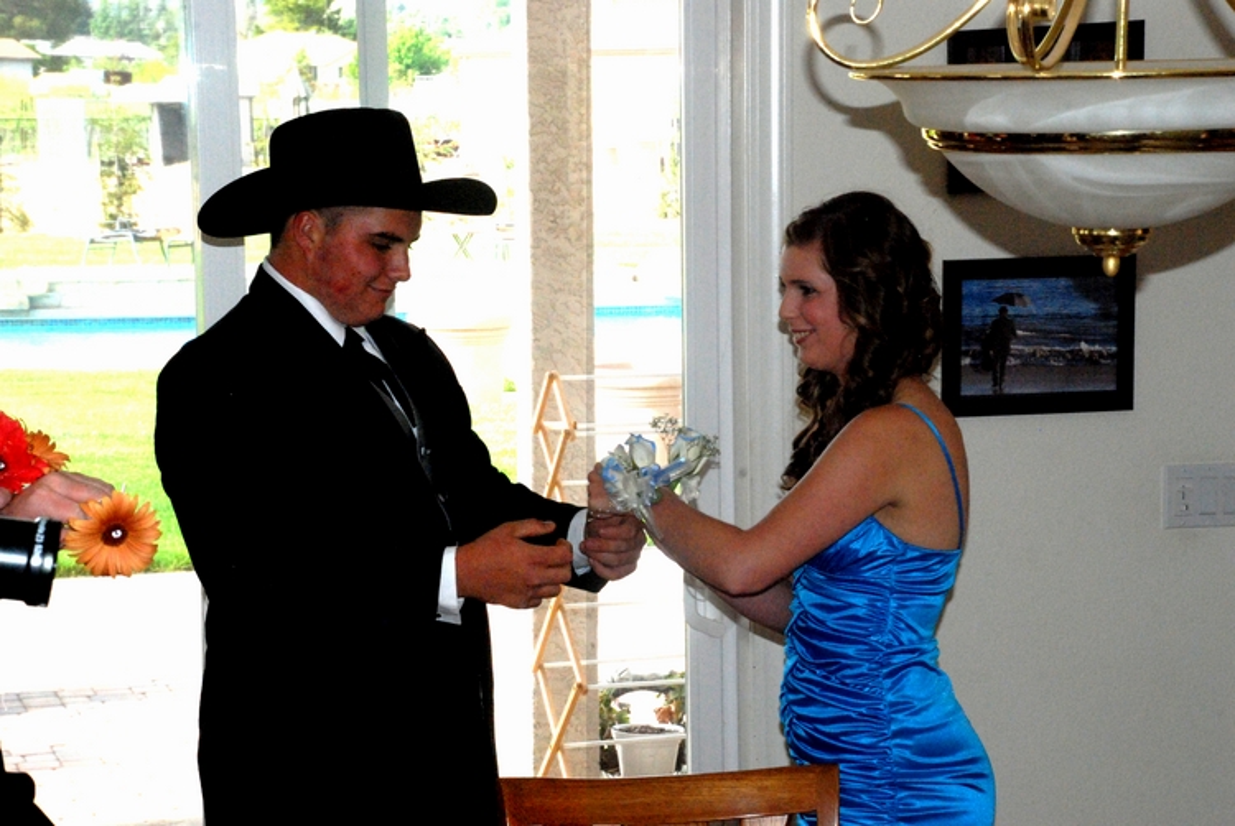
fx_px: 3400
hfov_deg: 20.6
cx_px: 618
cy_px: 413
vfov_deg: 13.9
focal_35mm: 99
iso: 1600
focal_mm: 66
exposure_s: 1/200
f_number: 16
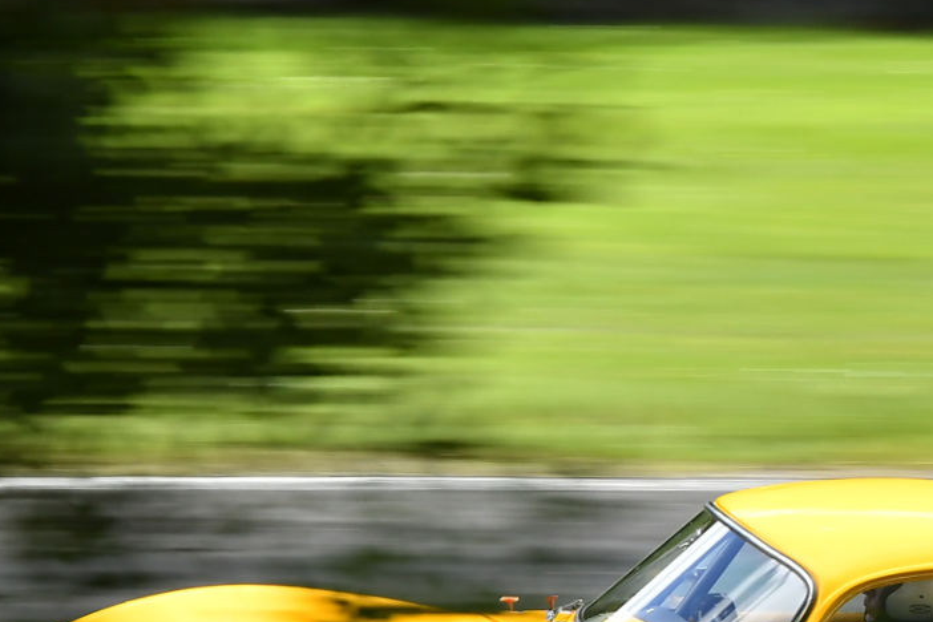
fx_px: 10184
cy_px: 738
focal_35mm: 393
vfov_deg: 3.5
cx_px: 441
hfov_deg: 5.2
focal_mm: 92
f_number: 5.6
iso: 250
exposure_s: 1/80
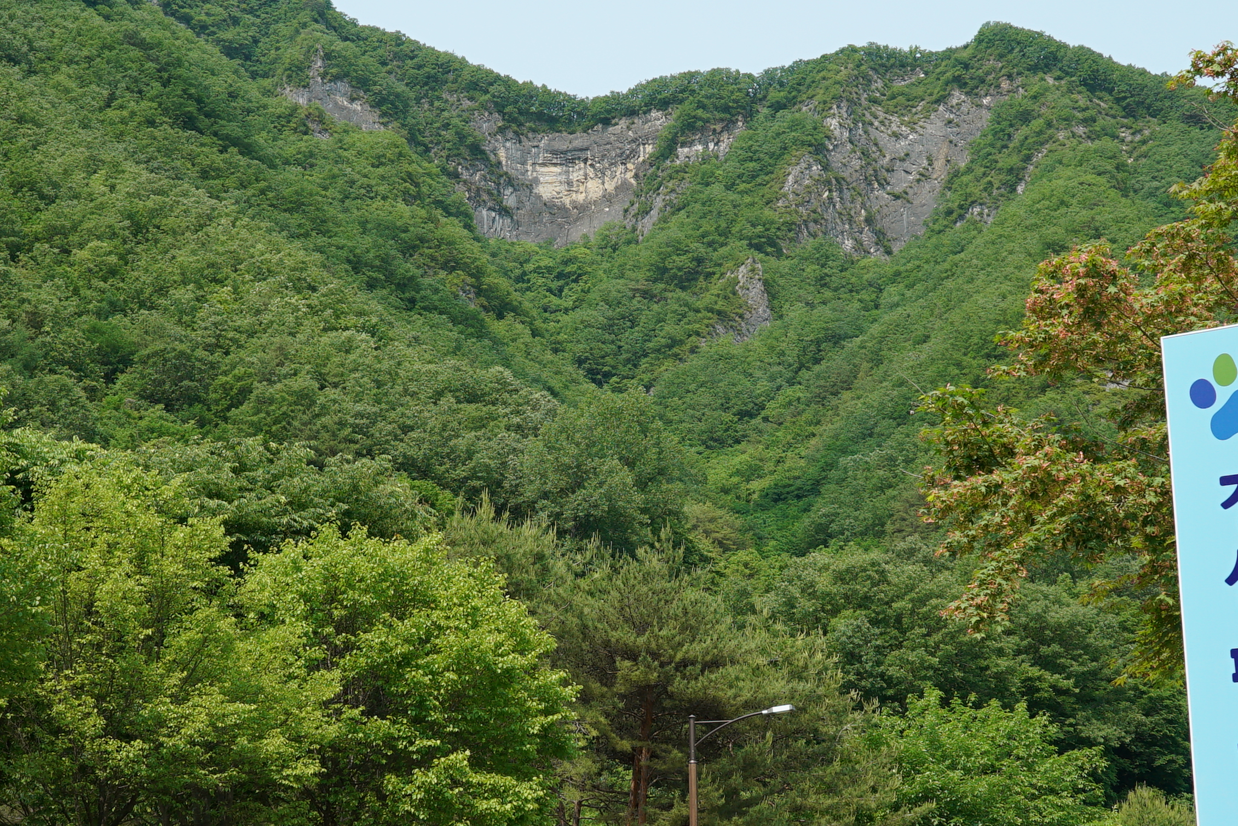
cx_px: 551
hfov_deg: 33.4
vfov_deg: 22.5
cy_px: 565
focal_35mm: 60
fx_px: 2064
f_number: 11
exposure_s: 1/200
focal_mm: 32
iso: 200
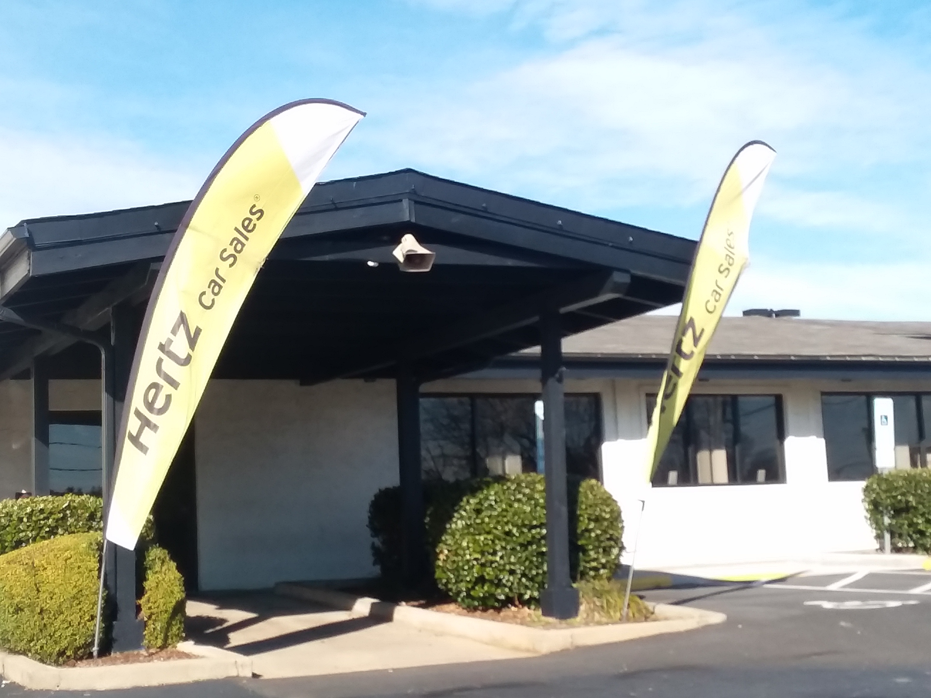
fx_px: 780
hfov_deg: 61.7
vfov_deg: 48.2
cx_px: 466
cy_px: 349
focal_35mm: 29
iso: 40
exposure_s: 1/999
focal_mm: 2.47
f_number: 1.9
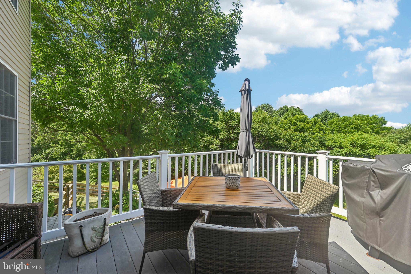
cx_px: 206
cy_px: 137
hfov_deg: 104.3
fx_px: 160
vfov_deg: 81.2
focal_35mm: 14
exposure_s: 1/125
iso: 100
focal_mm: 14
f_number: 8
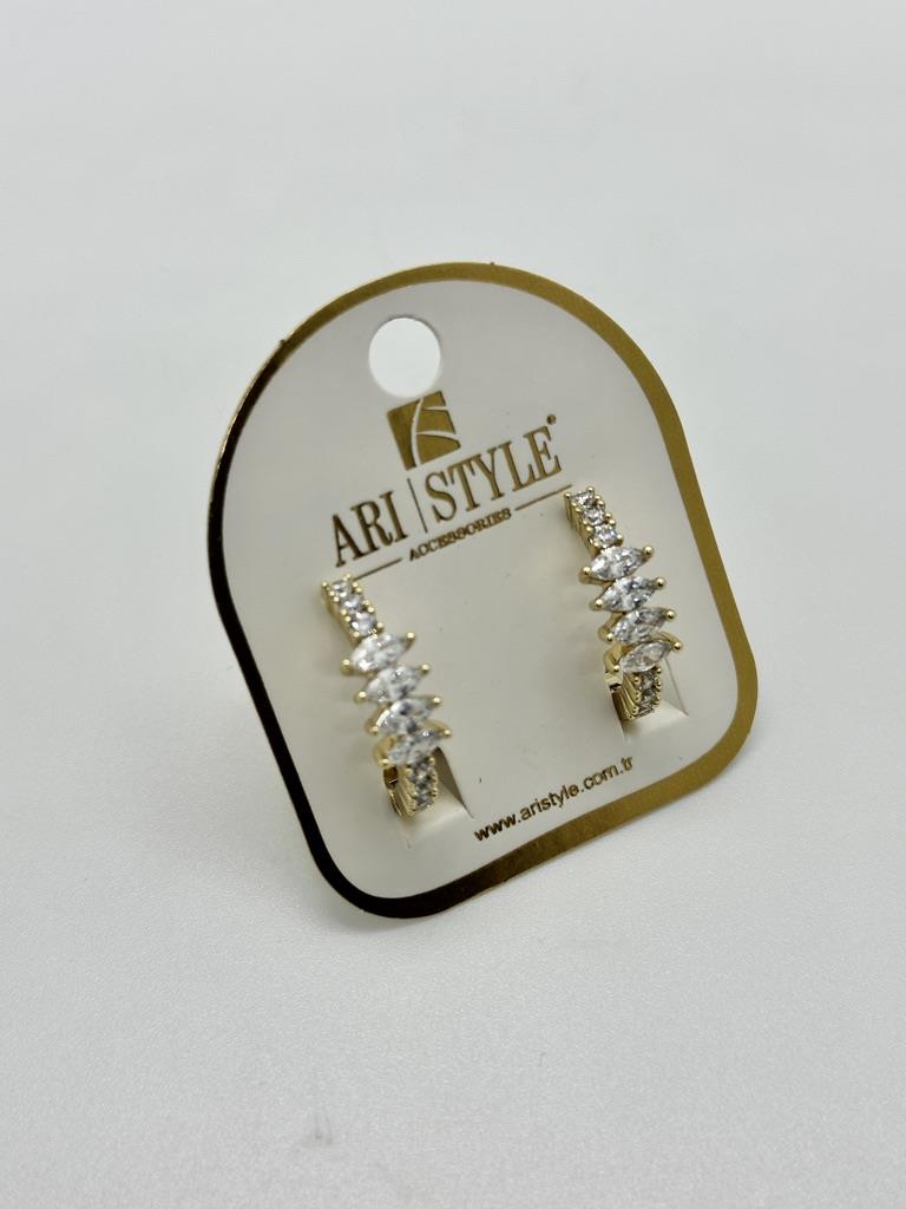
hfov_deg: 30.3
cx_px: 453
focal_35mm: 48
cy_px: 604
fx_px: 1675
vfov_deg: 39.7
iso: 50
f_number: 1.78
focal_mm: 6.86
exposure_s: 1/228
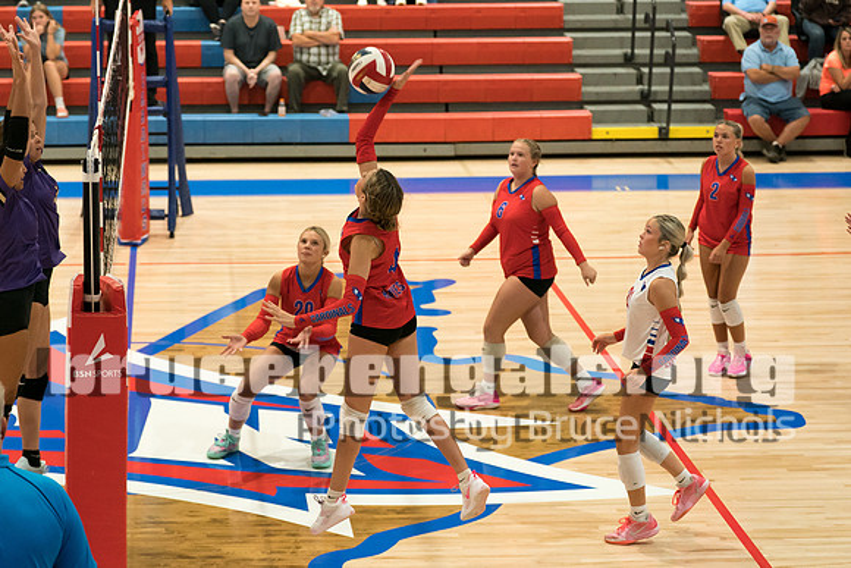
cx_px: 362
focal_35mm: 102
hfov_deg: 20.1
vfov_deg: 13.5
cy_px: 243
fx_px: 2404
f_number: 2.8
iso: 3200
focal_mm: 70
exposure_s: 1/1000
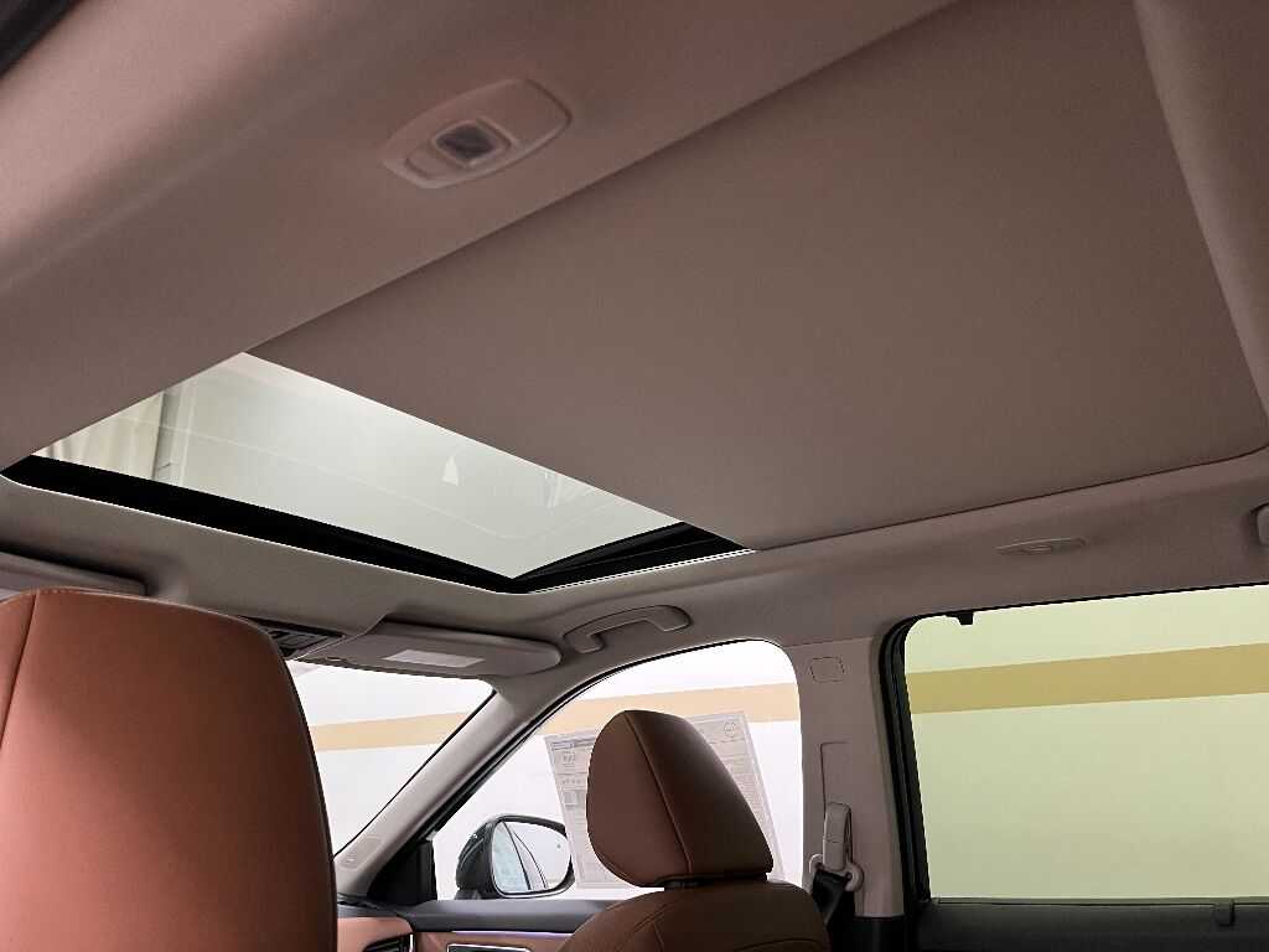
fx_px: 953
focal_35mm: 26
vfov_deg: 53.1
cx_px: 634
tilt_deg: +18.0
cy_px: 476
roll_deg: +0.0
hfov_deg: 67.3
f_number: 1.5
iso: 320
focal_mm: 5.7
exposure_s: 1/60
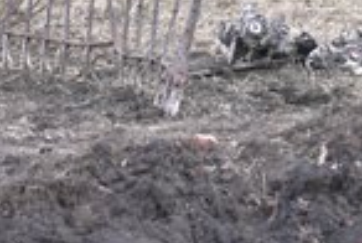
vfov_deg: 10.3
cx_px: 446
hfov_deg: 14.7
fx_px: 1350
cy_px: 190
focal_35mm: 134
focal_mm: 49
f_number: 2.8
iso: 200
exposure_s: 1/250
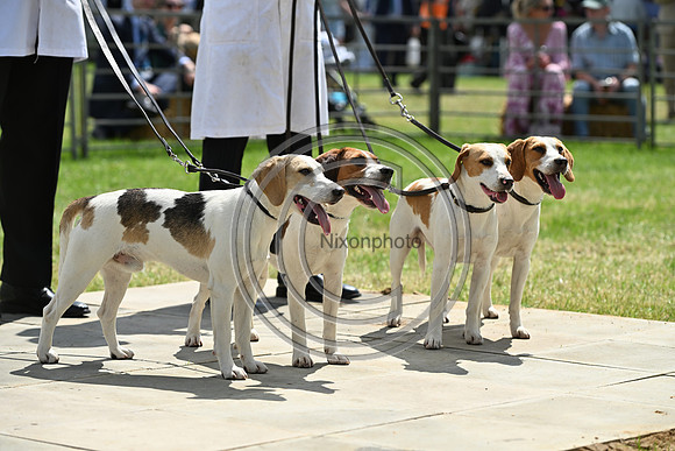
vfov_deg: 11.8
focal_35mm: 116
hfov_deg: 17.6
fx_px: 2175
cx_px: 338
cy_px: 226
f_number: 4.5
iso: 160
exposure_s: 1/1250
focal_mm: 116
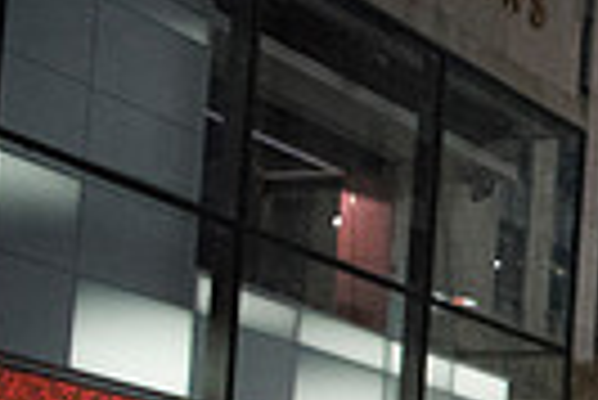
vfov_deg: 10.9
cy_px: 712
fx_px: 1962
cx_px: 1281
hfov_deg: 13.9
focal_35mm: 118
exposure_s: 1/4000
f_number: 2.8
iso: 10000
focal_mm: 27
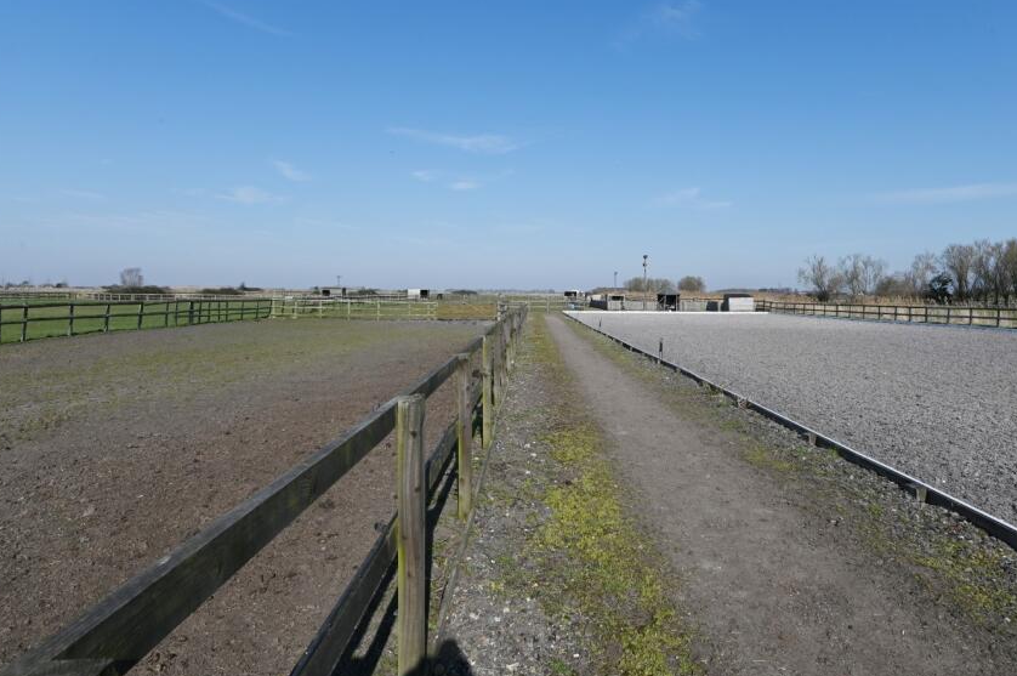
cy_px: 291
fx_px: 621
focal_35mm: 22
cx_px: 584
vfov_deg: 56.9
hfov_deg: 78.1
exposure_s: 1/640
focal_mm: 18
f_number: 13
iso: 320
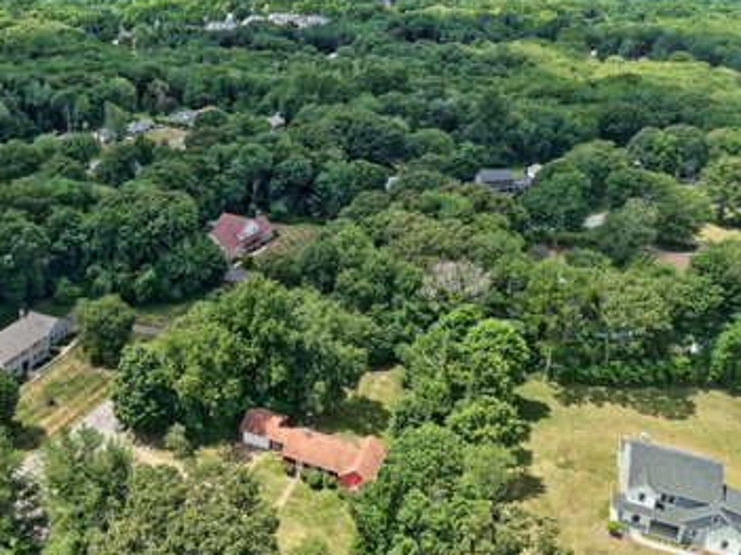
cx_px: 203
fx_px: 749
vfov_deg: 40.6
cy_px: 247
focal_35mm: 35
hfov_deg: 50.8
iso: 200
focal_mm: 8.7
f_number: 1.8
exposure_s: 1/2500
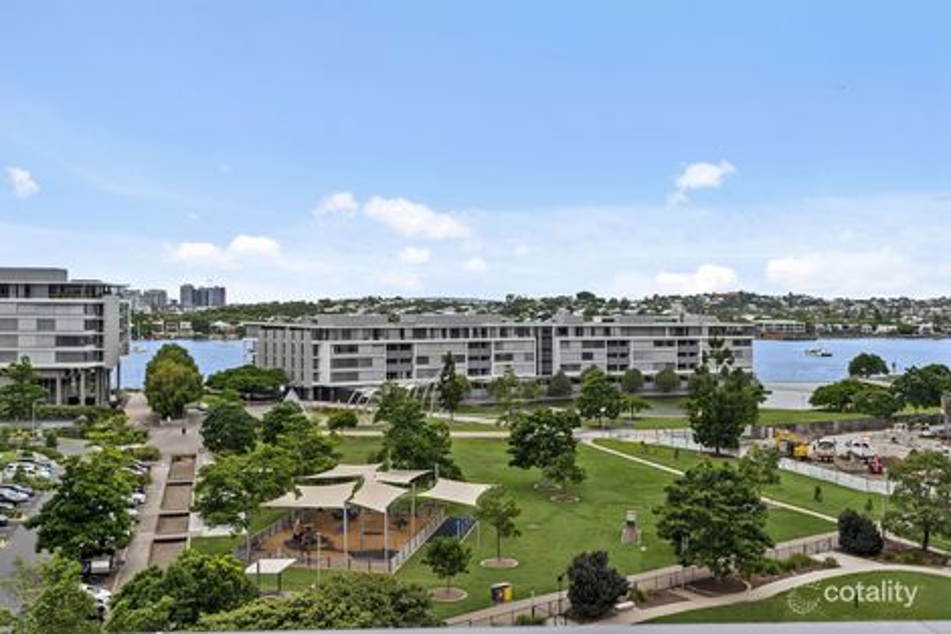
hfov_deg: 58.7
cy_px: 317
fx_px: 845
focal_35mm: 32
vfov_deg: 41.1
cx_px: 476
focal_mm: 32
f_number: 8
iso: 200
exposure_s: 1/800
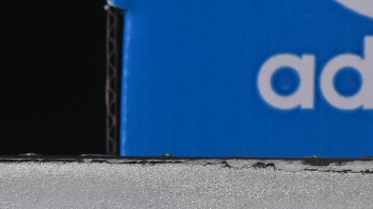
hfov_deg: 3.8
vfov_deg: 2.2
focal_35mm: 558
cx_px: 959
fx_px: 5516
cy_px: -396
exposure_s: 1/80
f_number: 8
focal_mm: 50
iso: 160
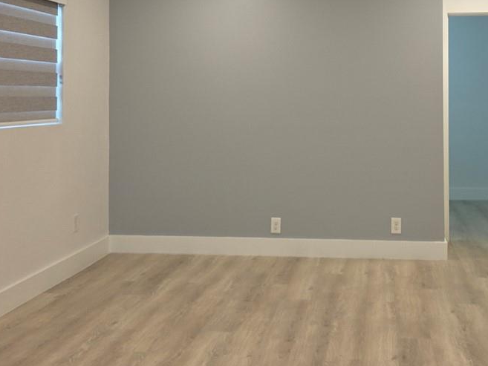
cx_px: 312
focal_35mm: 56
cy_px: 82
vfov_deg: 25.7
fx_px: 790
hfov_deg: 34.1
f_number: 1.8
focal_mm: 5.4
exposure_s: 1/60
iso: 64
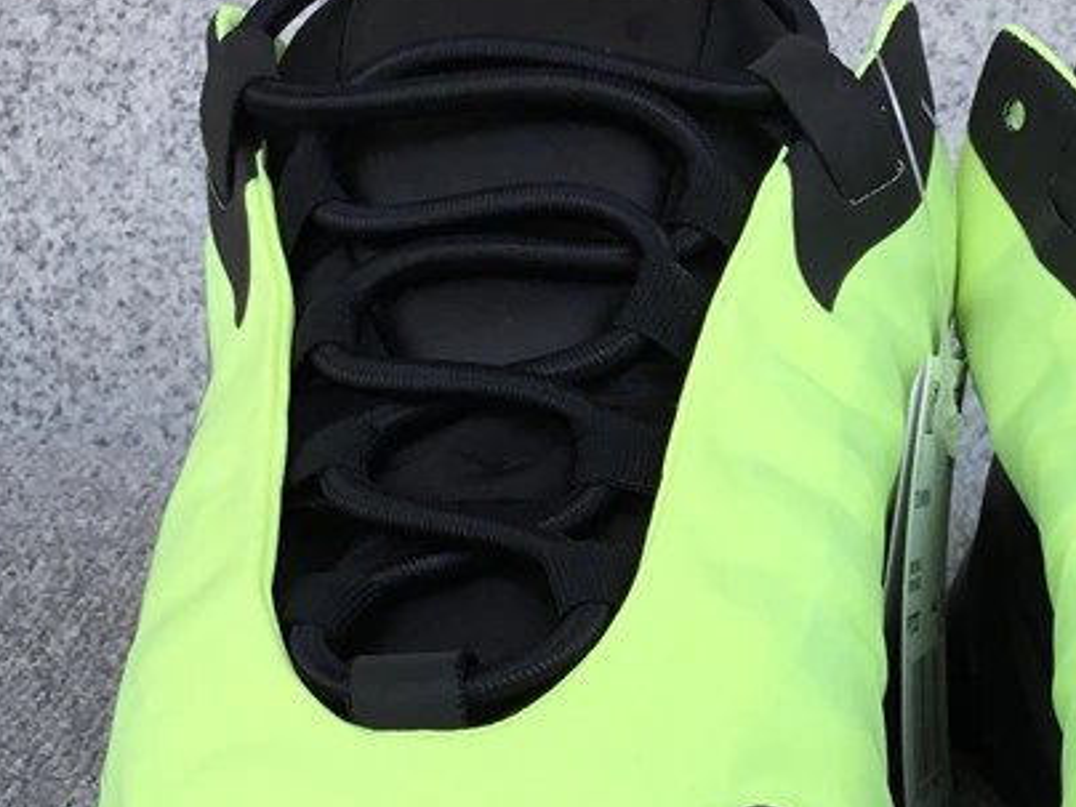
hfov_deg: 27.2
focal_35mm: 69
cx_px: 956
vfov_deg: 20.4
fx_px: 2145
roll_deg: -2.5
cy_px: 880
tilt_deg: -26.1
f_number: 2.4
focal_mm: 3.3
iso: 25
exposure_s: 1/382
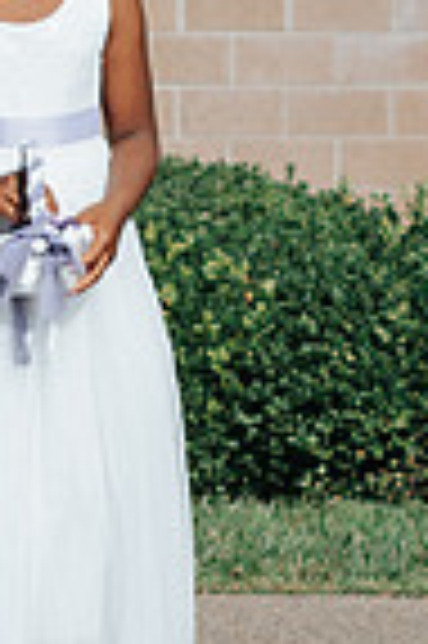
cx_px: -5
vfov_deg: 4.6
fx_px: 7972
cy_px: 351
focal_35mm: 446
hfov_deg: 3.1
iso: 110
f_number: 2.5
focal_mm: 50
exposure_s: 1/4000
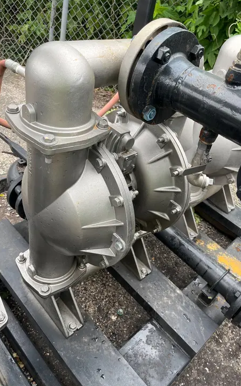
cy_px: 191
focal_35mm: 28
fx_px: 294
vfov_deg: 66.5
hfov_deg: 44.5
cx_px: 127
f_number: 1.6
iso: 50
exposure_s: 1/373
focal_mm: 5.1
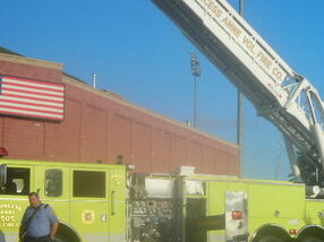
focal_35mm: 77
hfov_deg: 25.3
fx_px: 720
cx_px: 190
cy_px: 153
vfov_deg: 19.1
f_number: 7.3
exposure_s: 1/124
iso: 50
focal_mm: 9.1
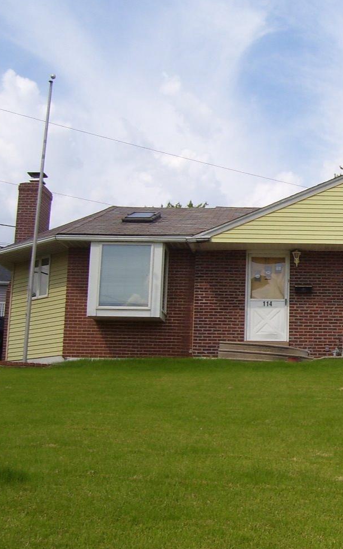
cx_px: 351
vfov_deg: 38.2
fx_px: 793
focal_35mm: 53
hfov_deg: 23.3
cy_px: 282
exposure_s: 1/500
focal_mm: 5.6
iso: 80
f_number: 4.8
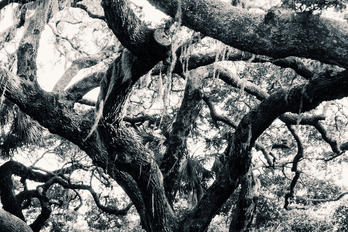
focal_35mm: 27
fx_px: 261
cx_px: 174
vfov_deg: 47.9
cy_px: 116
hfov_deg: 67.4
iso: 200
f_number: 5
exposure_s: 1/100
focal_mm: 10
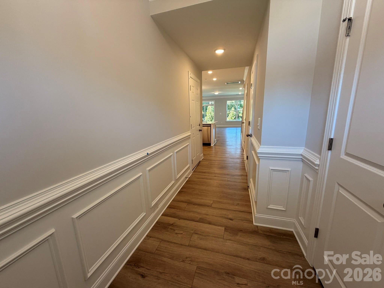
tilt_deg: -11.0
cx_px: 192
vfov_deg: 85.7
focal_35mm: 14
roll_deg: +2.7
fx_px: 155
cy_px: 144
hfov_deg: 102.1
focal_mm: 2.22
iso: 160
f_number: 2.2
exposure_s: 1/120
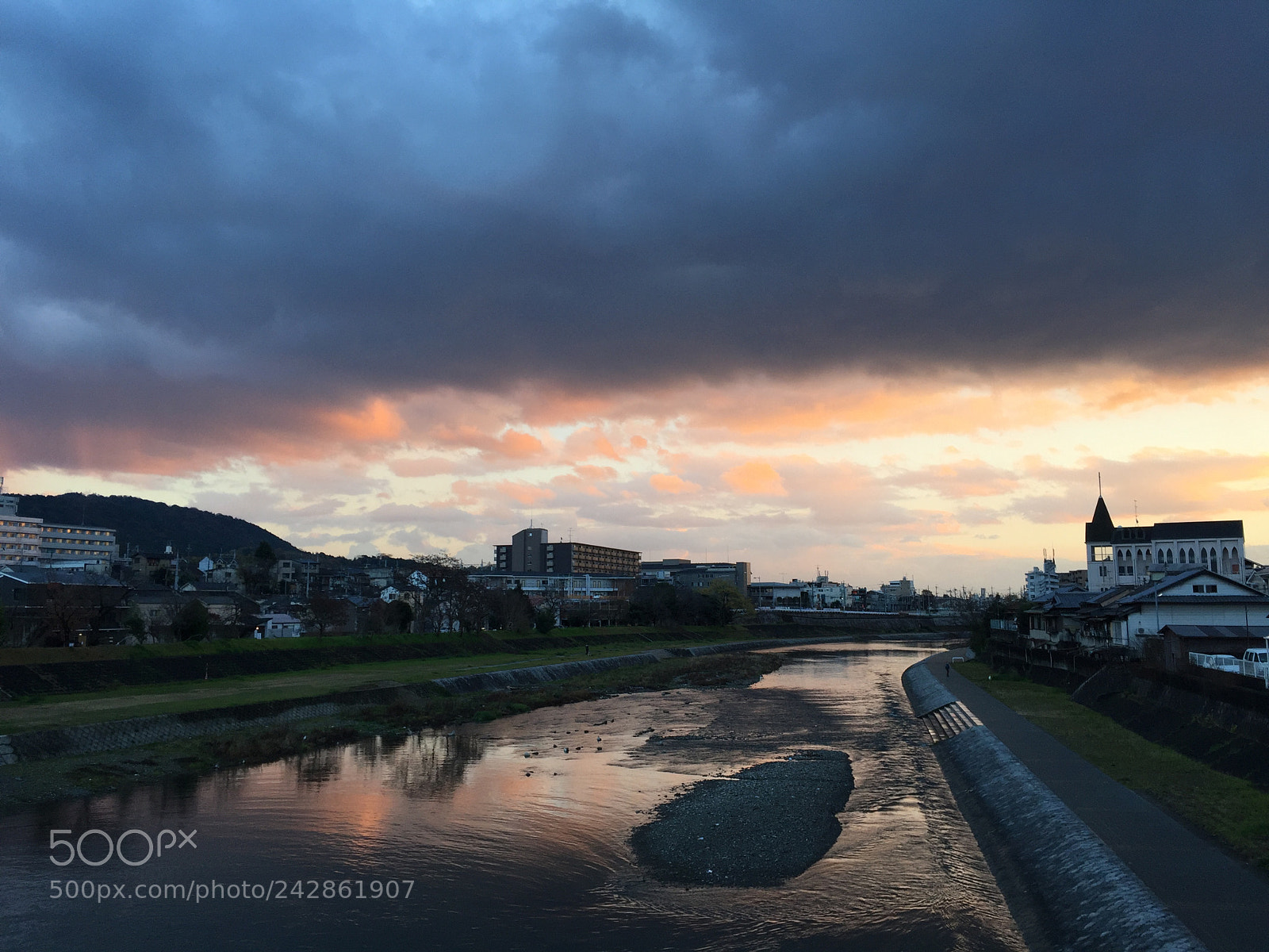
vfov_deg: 48.2
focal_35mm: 29
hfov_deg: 61.7
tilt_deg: +6.6
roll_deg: +0.2
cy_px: 476
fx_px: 1063
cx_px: 634
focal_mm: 4.15
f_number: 2.2
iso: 32
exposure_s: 1/133
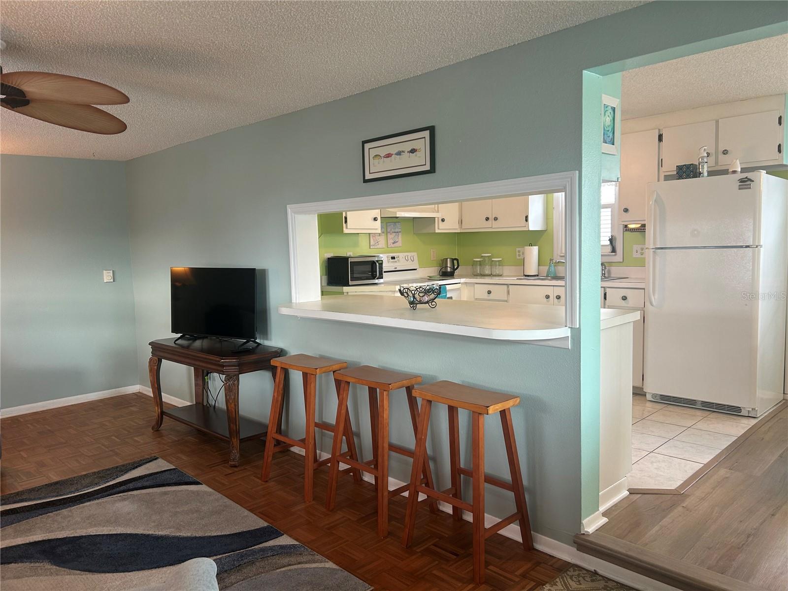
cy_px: 296
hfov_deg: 67.3
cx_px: 394
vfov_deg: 53.1
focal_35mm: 26
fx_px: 592
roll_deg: +2.2
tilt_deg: -5.6
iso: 64
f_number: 1.5
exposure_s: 1/60
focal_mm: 5.7
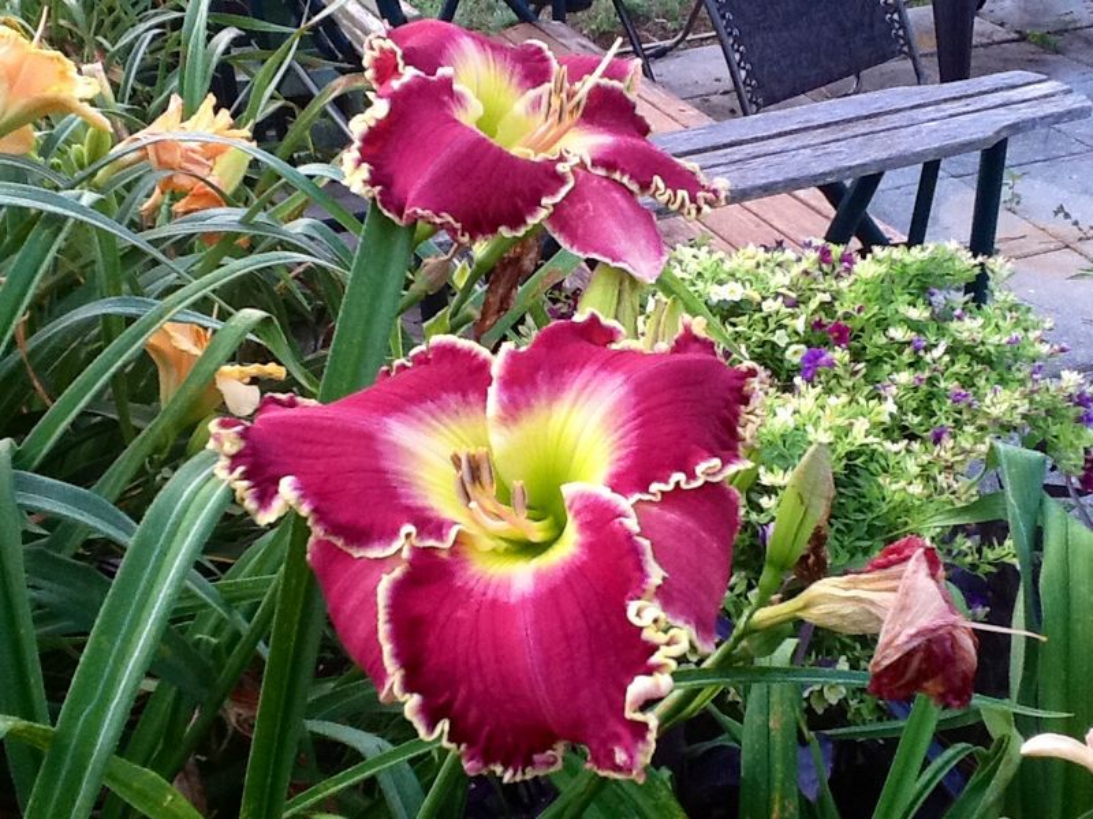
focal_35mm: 44
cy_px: 410
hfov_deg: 42.9
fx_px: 1389
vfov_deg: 32.9
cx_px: 546
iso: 80
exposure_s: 1/30
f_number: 2.4
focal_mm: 2.03
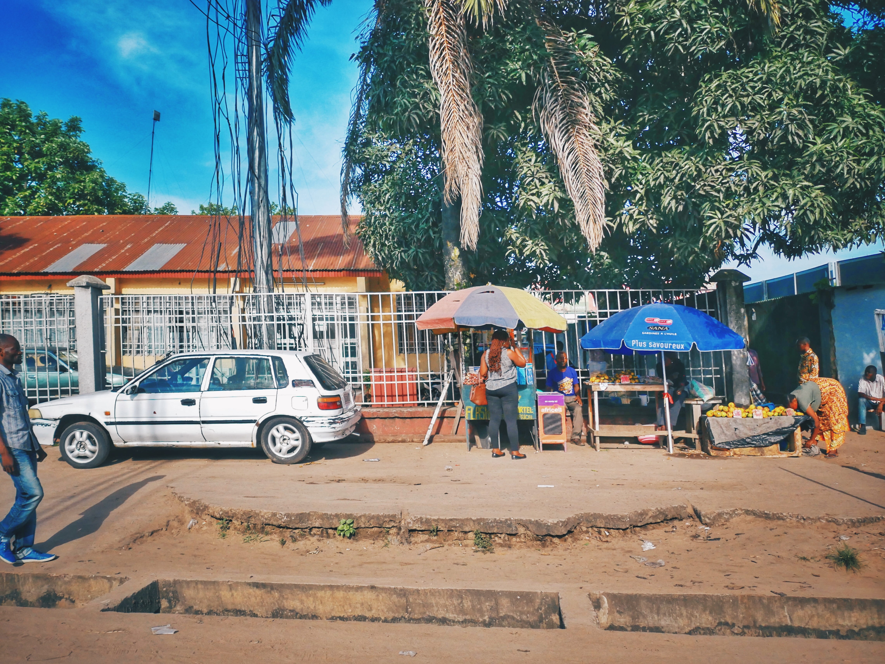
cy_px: 332
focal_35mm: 30
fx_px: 767
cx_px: 442
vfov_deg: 46.8
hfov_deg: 59.9
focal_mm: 15
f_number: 1.7
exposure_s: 1/16000
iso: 640
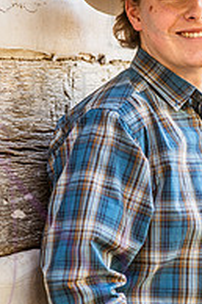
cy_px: 141
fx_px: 2639
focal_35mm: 313
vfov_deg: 6.6
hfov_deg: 4.4
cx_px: 183
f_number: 4.5
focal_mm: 135
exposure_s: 1/500
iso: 800
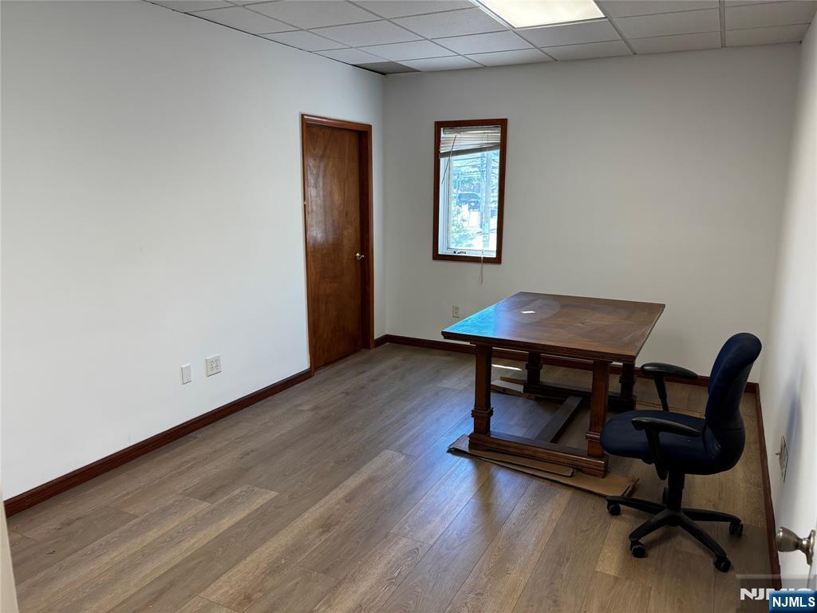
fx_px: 614
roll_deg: -0.5
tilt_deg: -12.1
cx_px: 408
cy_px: 306
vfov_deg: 53.1
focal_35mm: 26
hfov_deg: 67.3
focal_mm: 5.96
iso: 125
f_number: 1.6
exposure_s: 1/120
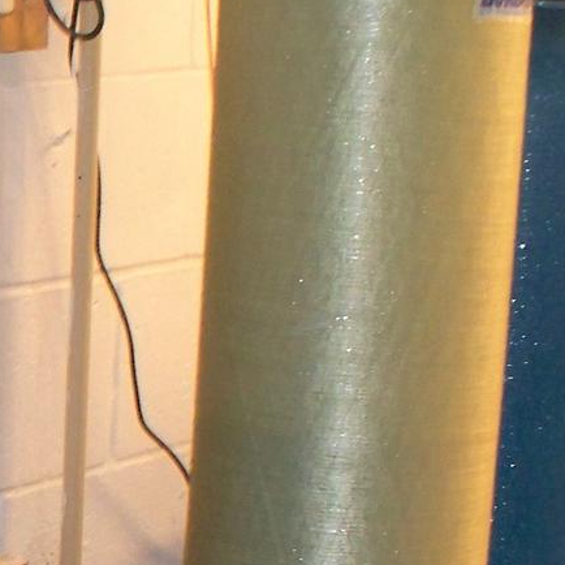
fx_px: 2770
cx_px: -320
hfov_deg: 11.1
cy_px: 488
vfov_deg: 11.6
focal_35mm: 150
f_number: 2.8
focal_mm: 7.54
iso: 200
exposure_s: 1/30
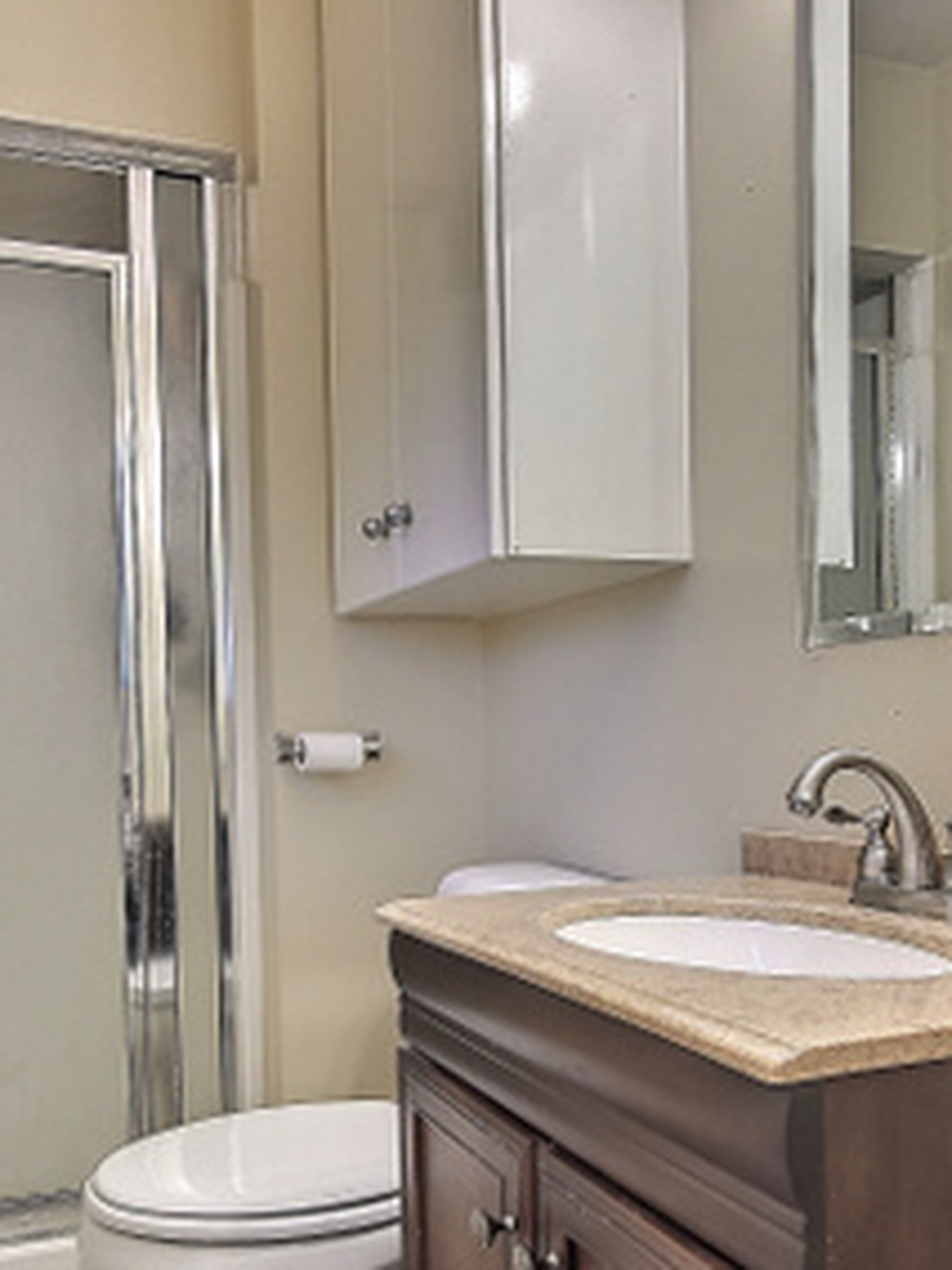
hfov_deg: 60.8
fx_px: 807
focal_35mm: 22
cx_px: 402
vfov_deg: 74.9
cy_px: 805
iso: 800
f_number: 2.2
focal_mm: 2.2
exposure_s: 1/2
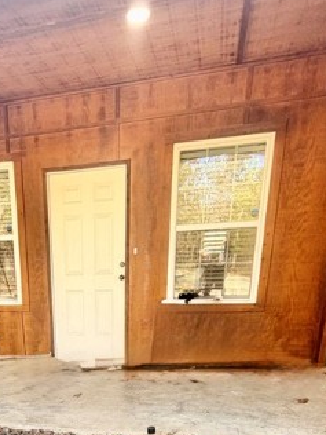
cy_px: 428
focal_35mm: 34
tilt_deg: -20.1
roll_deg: +0.9
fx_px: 427
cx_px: 69
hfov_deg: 40.2
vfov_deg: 46.0
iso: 64
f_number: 2.2
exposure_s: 1/121
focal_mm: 2.22
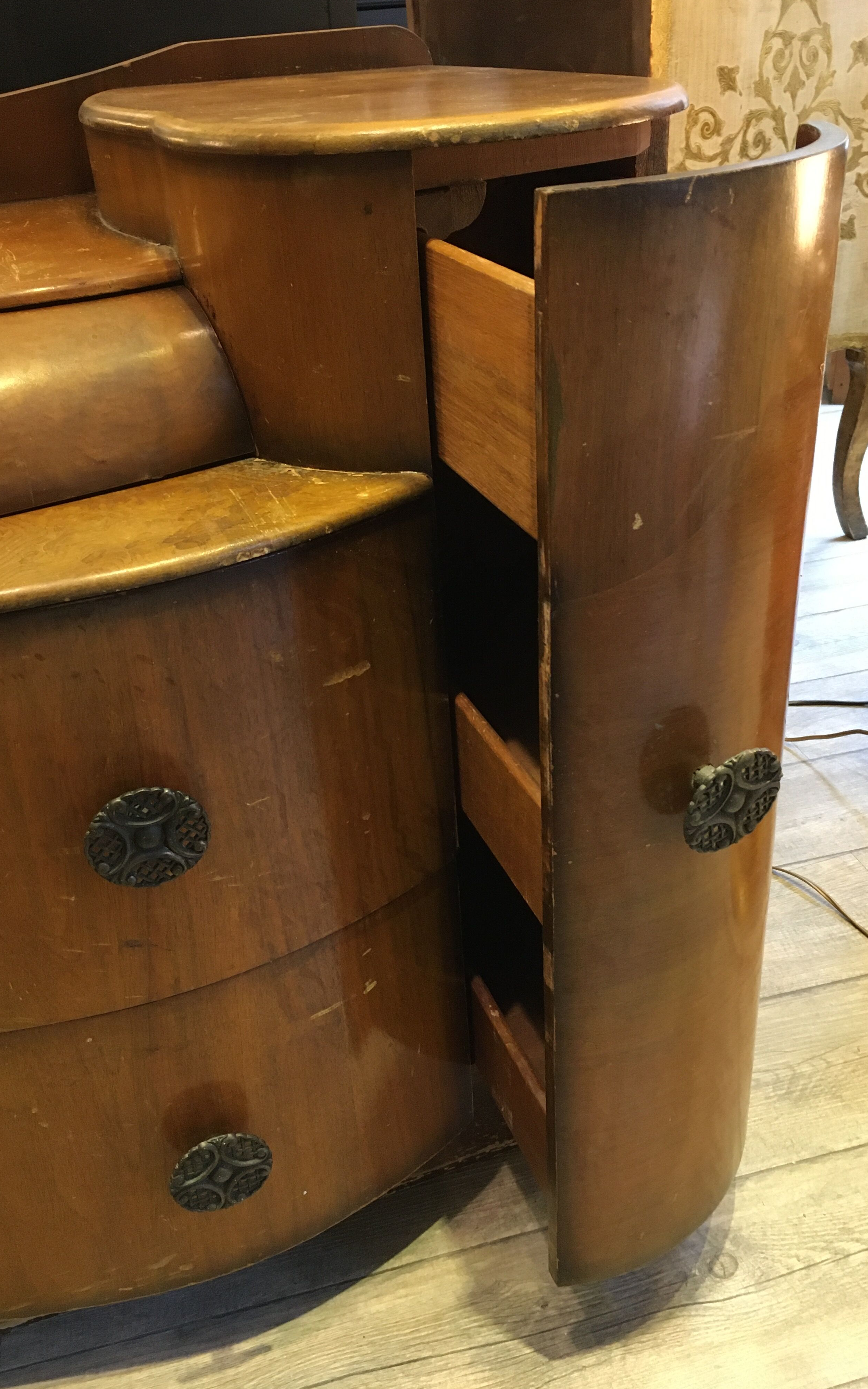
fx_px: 1173
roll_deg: +3.6
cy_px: 697
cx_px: 429
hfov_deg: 40.6
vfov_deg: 61.2
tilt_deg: -30.4
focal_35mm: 31
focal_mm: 4.15
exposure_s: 1/25
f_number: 2.2
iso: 200
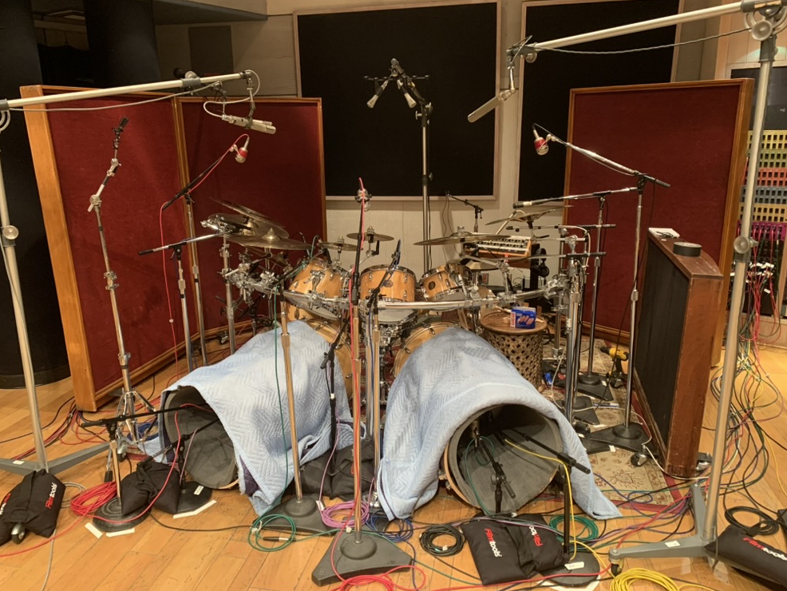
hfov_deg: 65.3
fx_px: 614
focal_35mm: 27
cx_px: 380
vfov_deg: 51.4
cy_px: 286
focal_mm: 4.25
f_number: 1.8
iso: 400
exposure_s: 1/37
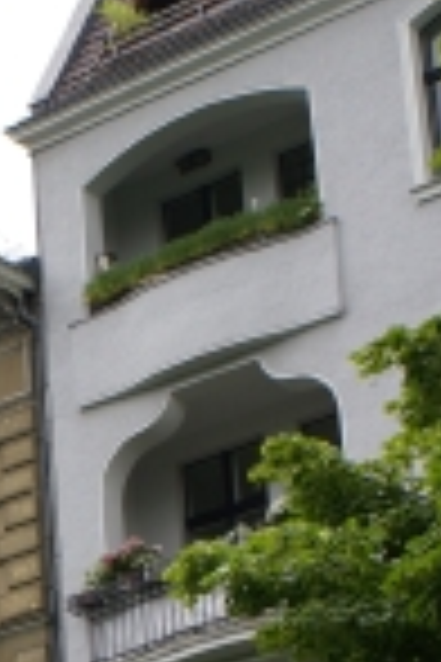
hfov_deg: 9.7
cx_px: -241
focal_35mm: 137
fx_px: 2517
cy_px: 869
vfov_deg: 14.3
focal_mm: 28
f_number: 7.1
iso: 100
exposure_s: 1/40
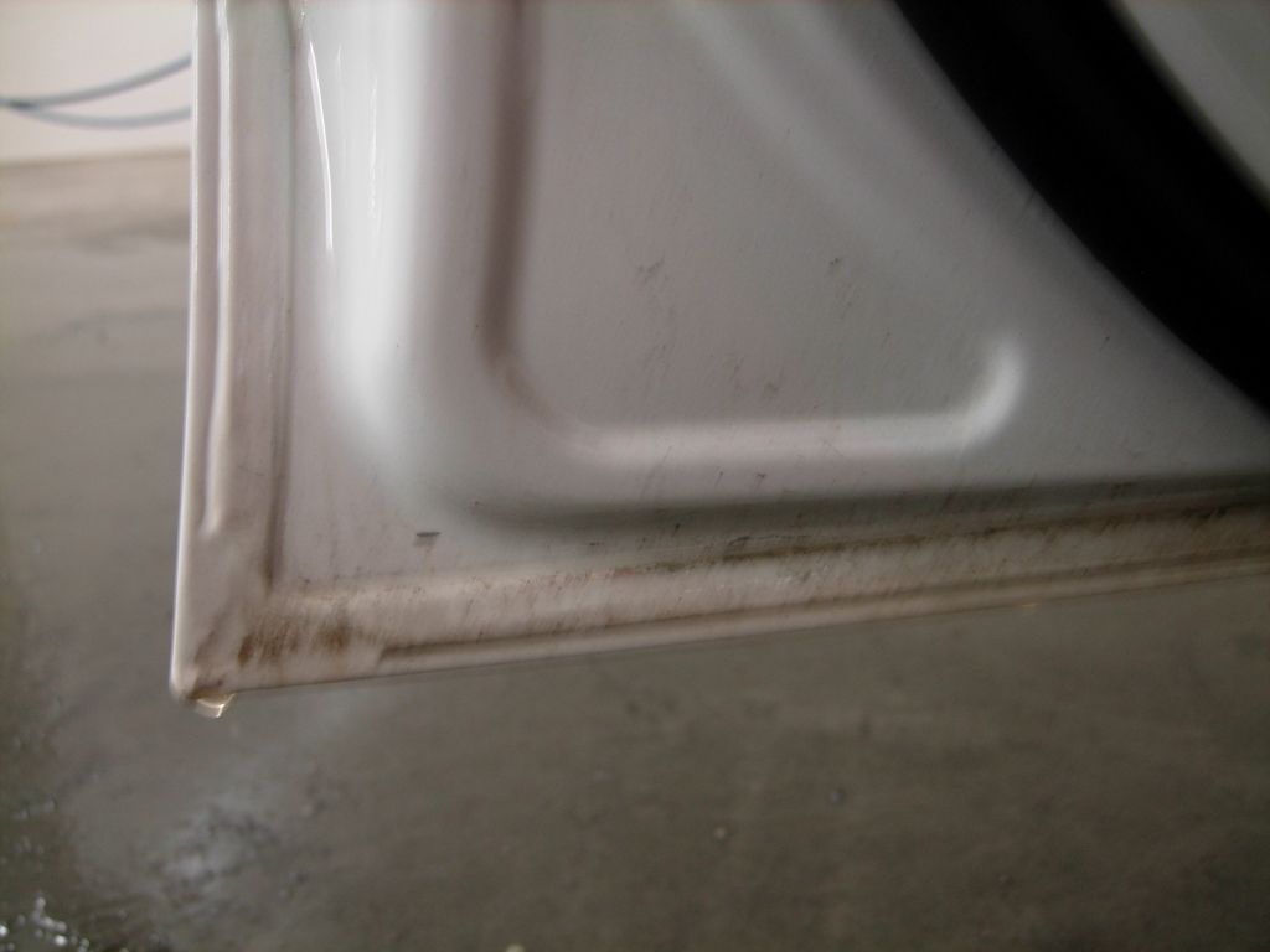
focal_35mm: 36
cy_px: 476
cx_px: 635
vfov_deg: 39.7
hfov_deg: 51.4
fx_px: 1321
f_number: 2.7
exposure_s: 1/4.7
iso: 50
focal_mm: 7.5
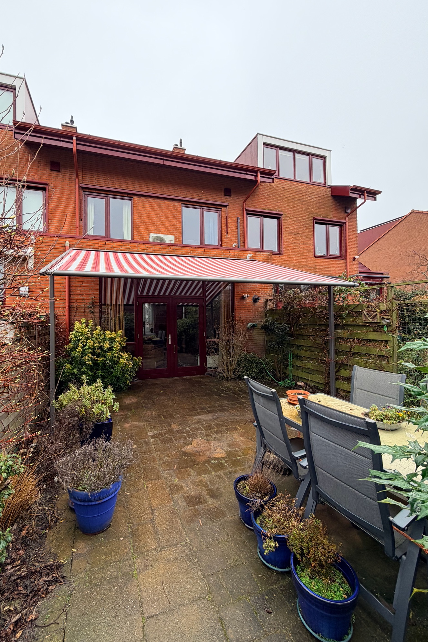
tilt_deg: +2.1
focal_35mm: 15
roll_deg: +0.3
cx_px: 186
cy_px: 317
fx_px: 268
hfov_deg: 76.9
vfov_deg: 100.4
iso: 40
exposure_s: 1/224
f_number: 2.2
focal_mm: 2.22
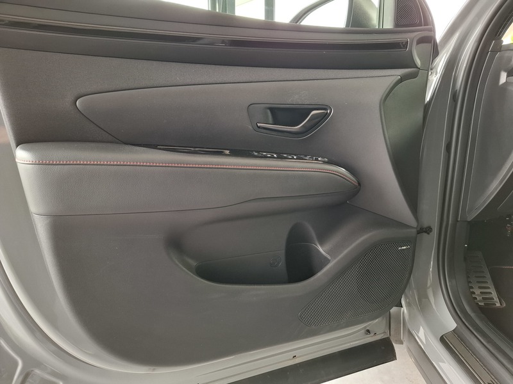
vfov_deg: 58.9
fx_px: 341
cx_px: 256
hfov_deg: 73.9
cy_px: 192
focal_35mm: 23
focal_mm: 5.54
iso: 250
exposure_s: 1/33
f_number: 1.8
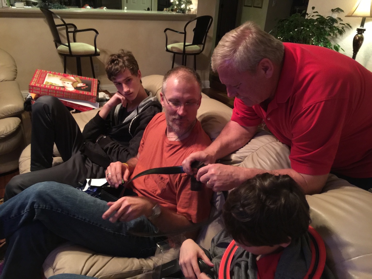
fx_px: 312
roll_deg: -3.3
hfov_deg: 61.7
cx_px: 186
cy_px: 140
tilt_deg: -24.5
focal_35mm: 29
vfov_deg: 48.2
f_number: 2.2
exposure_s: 1/4
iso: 100
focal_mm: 4.15
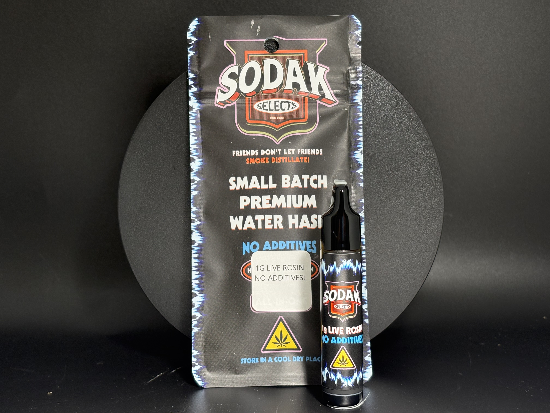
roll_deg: +0.7
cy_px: 206
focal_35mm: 52
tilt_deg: -6.1
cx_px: 275
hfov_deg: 36.8
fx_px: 826
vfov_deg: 28.0
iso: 40
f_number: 1.6
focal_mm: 5.96
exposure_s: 1/204
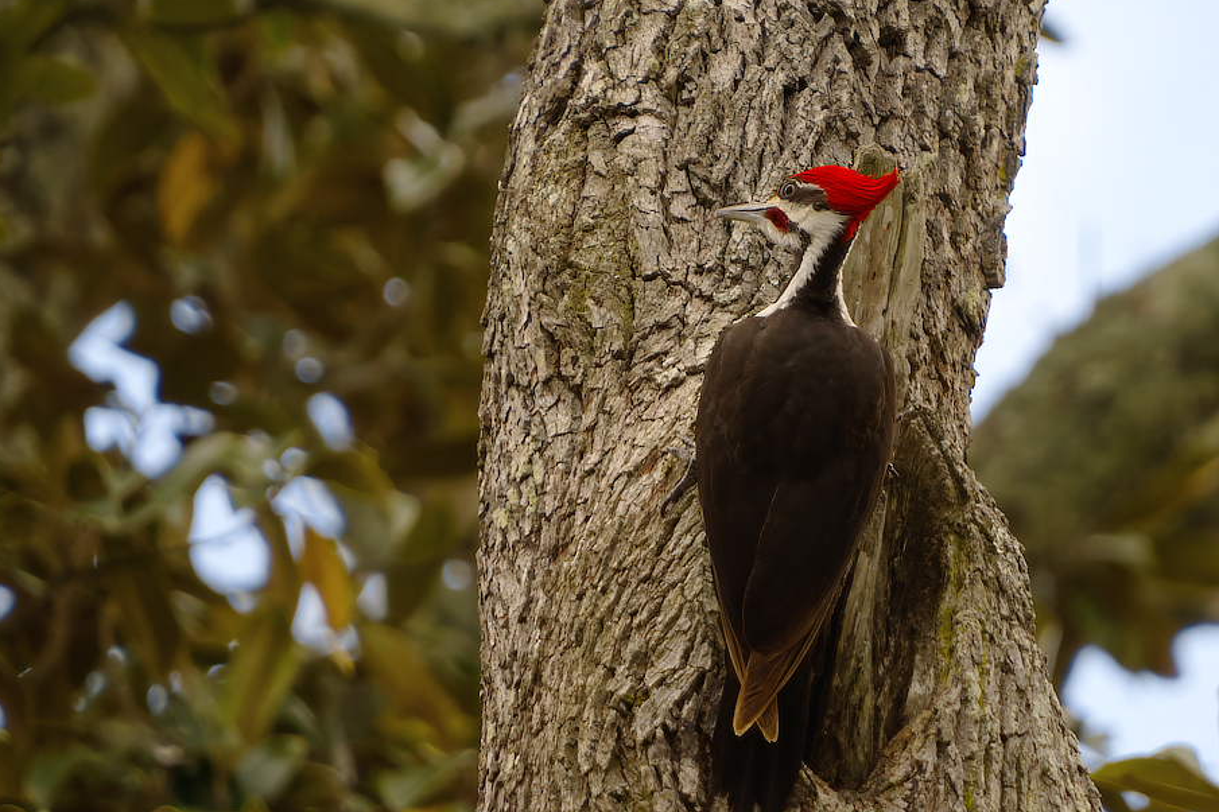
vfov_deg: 2.7
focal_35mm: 509
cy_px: 443
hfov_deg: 4.1
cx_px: 638
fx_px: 17231
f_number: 6.3
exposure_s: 1/500
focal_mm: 300
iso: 640
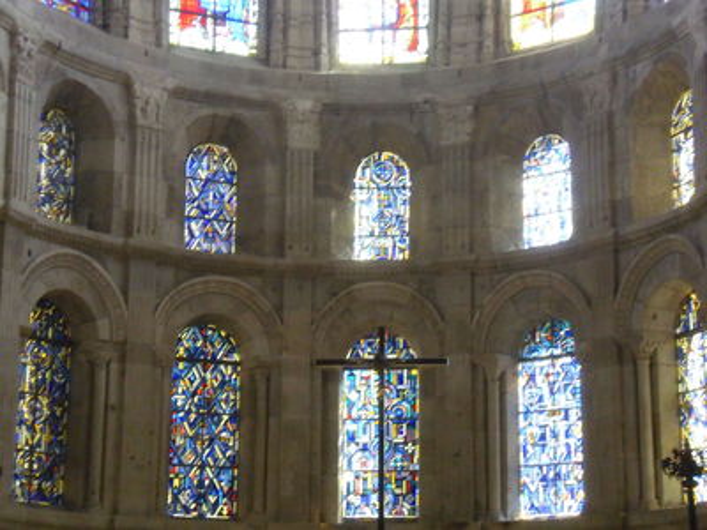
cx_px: 354
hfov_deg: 25.0
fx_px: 1593
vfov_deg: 18.9
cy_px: 265
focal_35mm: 78
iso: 400
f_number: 4.7
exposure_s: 1/30
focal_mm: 13.02
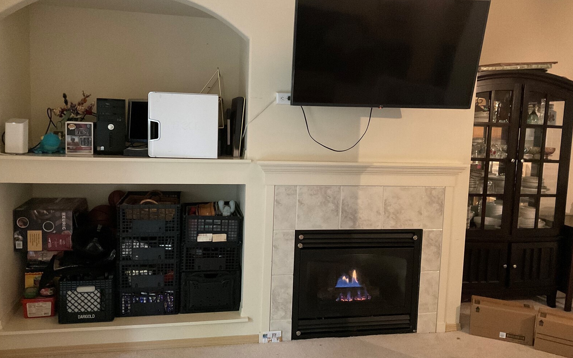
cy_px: 168
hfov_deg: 61.2
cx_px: 287
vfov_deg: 40.6
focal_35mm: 31
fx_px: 484
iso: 500
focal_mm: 3
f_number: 1.8
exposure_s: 1/24
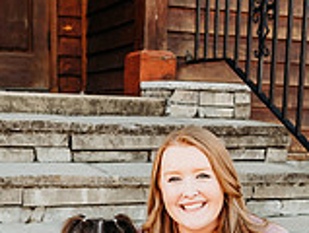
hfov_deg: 23.2
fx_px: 752
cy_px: 271
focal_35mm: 84
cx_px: 181
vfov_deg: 16.9
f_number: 2.8
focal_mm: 24
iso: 250
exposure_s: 1/320
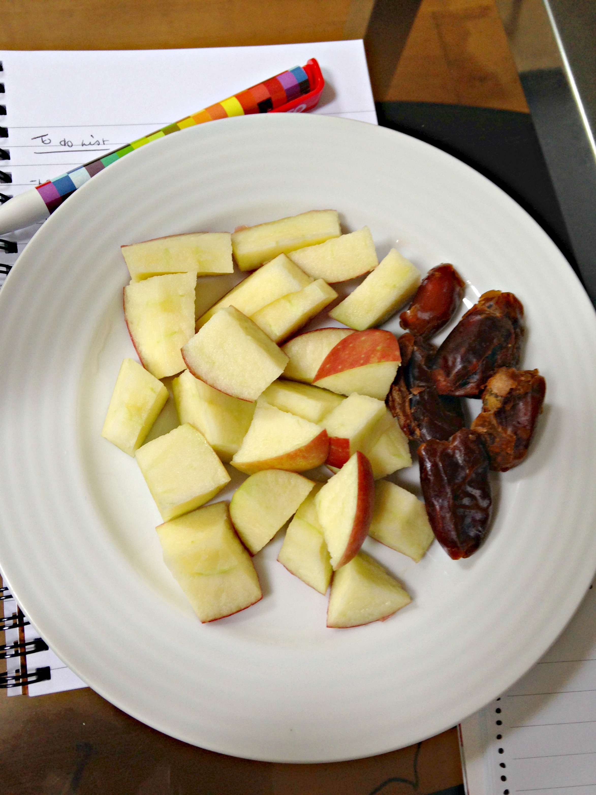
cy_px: 398
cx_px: 298
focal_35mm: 33
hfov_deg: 42.9
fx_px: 758
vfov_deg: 55.4
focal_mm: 4.12
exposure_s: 1/20
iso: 64
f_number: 2.4
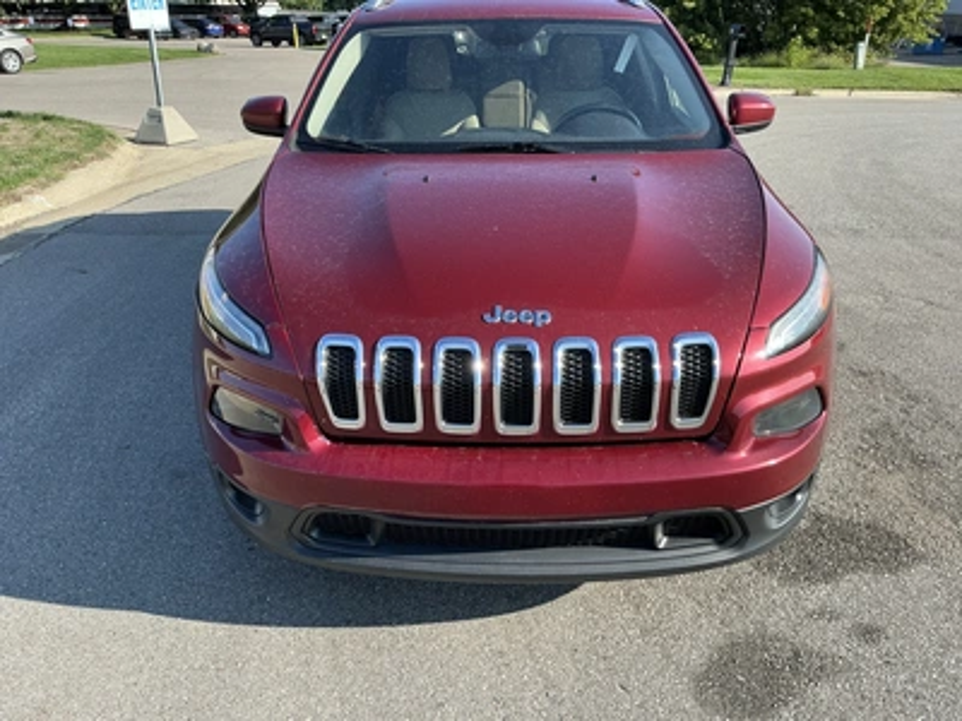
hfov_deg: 63.4
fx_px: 778
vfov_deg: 49.7
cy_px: 360
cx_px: 481
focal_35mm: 28
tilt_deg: -23.1
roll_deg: -1.3
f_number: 1.8
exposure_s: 1/580
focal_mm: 3
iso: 25
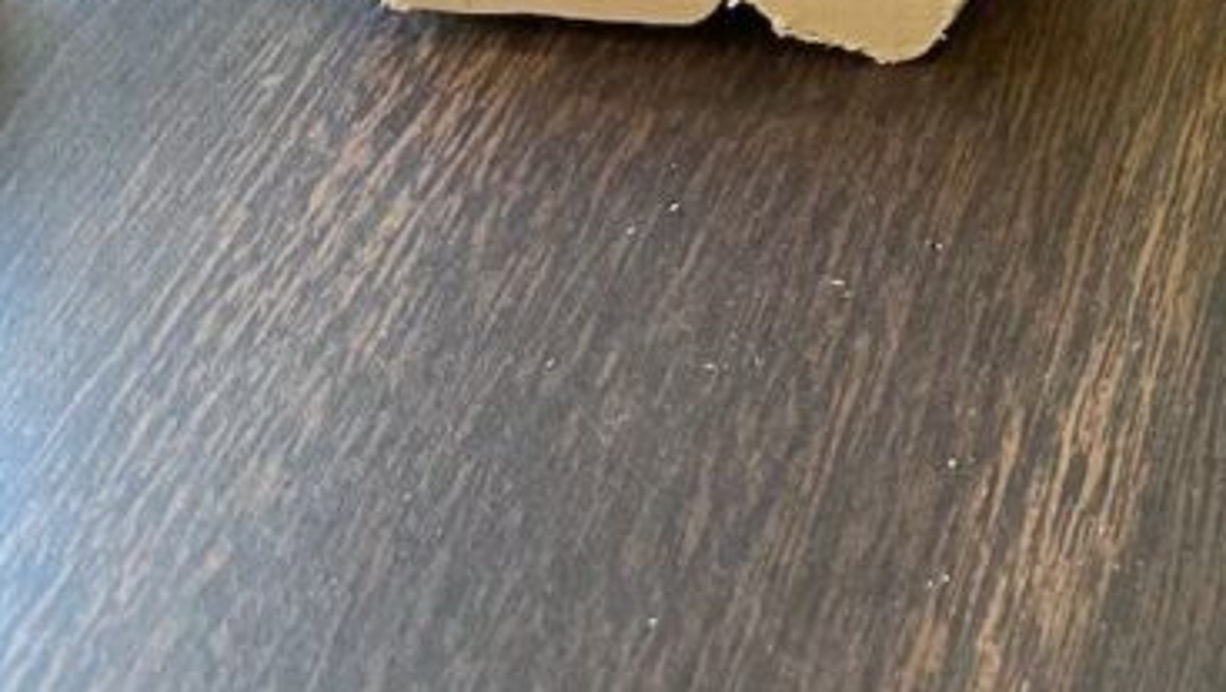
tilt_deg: -34.6
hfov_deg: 23.4
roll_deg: +0.3
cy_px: -184
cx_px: 1647
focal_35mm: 79
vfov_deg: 14.7
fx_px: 2570
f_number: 1.6
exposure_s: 1/60
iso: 400
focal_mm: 4.2
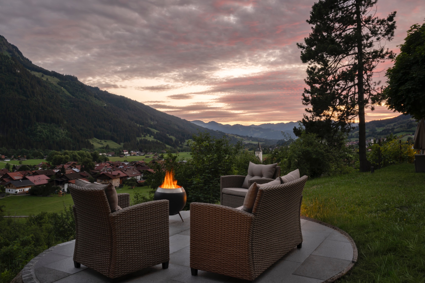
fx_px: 360
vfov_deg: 42.9
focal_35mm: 30
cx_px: 212
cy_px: 142
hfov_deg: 61.1
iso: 80
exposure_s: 1
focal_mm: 30.5
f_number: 14
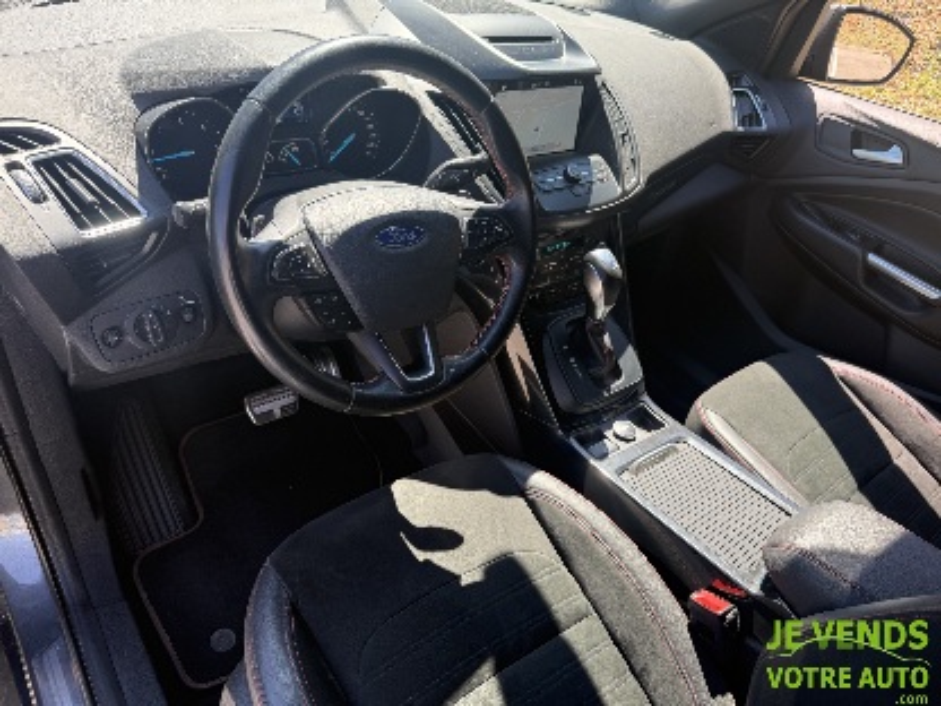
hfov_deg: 71.6
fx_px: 652
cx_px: 470
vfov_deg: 56.8
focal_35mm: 24
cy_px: 353
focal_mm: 6.76
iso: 100
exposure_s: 1/481
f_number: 1.78
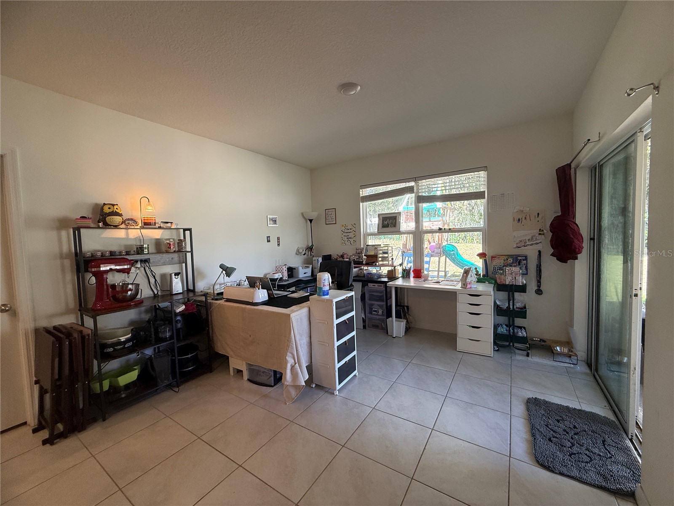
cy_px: 253
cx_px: 337
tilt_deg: -3.2
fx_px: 273
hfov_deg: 102.1
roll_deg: +1.7
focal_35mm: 14
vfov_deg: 85.7
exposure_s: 1/120
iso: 200
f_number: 2.2
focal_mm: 2.22
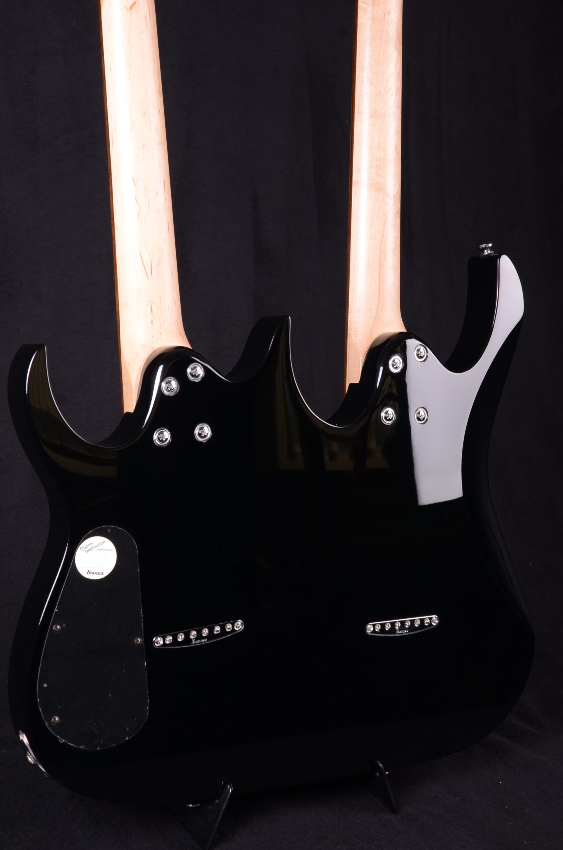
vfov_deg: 39.0
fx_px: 1201
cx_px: 282
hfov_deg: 26.4
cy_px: 425
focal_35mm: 51
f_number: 11
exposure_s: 1/200
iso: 200
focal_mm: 34
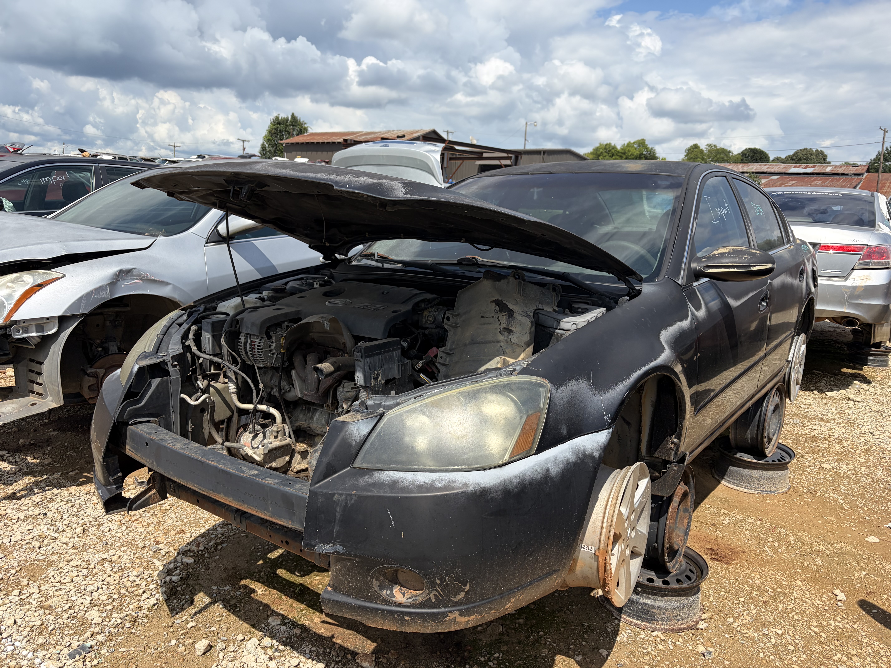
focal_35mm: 26
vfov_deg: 53.1
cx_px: 446
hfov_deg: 67.3
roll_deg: -2.0
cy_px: 334
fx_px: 669
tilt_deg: -10.7
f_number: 1.6
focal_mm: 5.96
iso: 50
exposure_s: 1/4329
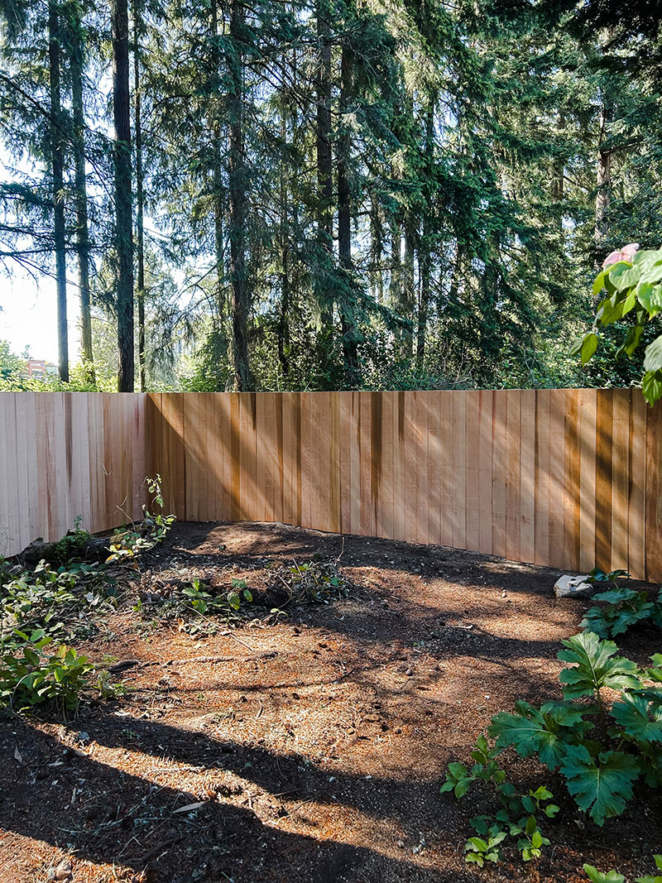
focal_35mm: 26
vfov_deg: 67.3
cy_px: 442
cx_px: 331
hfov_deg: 53.1
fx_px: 663
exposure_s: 1/120
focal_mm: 5.7
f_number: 1.5
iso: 50
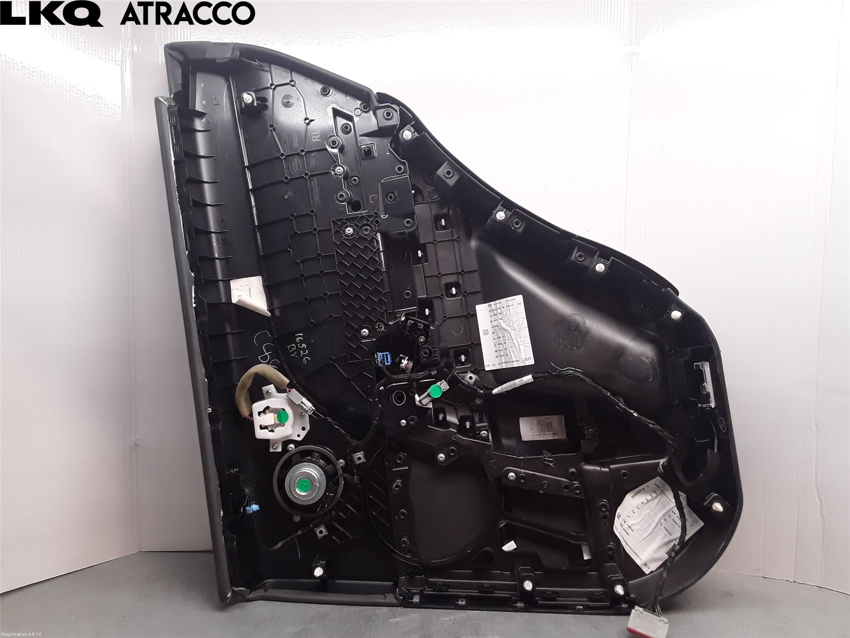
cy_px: 319
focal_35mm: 28
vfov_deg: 49.7
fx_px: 688
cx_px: 425
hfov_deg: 63.4
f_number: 1.9
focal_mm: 2.91
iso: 100
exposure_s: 1/100
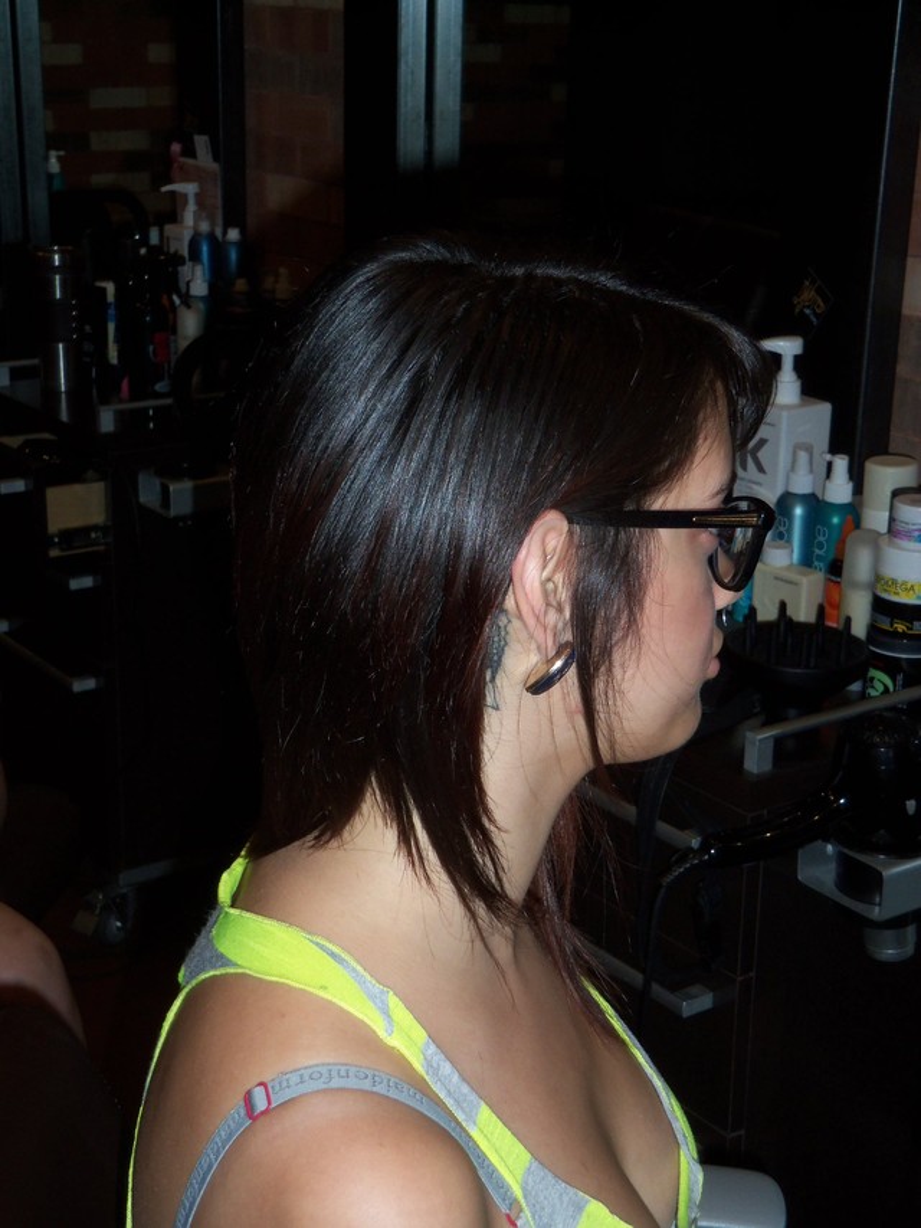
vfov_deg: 31.2
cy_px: 614
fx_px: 2199
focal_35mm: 62
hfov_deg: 23.7
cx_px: 460
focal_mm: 10.9
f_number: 4.8
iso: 100
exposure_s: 1/60
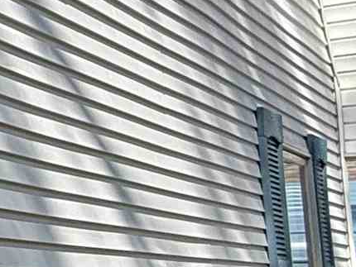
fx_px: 1029
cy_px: 142
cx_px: -650
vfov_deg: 14.8
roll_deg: -1.2
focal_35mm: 100
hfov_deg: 12.1
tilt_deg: +7.4
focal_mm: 2.22
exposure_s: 1/853
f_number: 2.2
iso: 64
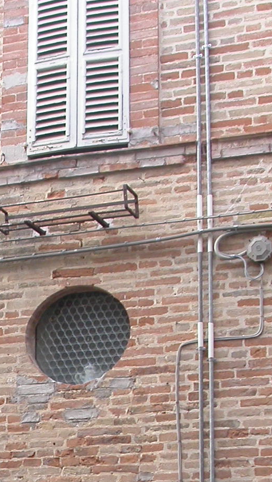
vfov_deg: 20.6
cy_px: 418
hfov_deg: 11.7
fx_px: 1307
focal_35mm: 102
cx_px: -6
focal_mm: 7.85
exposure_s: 1/52.7
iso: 100
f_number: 3.3
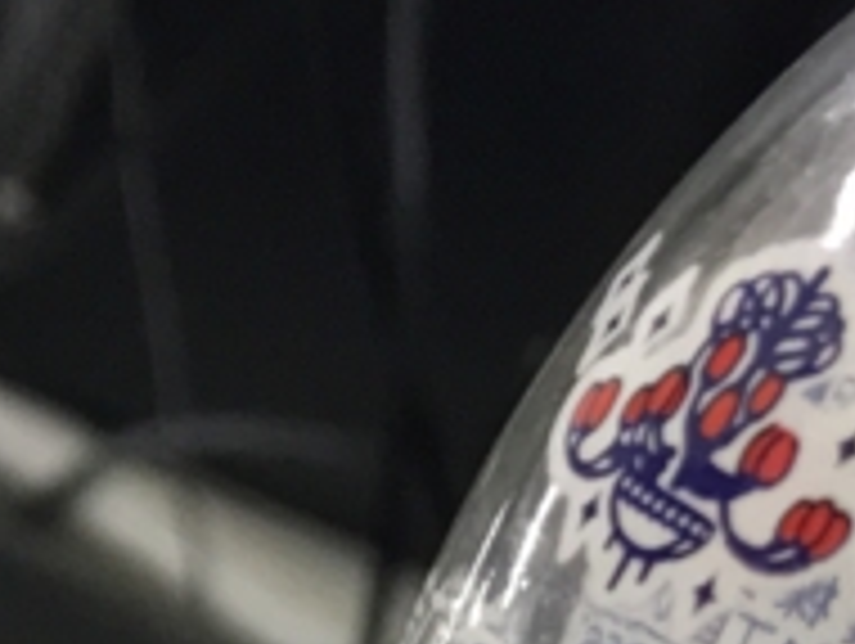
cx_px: 441
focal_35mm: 156
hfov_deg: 12.6
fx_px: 3858
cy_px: 1509
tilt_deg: -15.0
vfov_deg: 8.7
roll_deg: -28.8
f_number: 2.2
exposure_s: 1/33
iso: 125
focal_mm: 4.15
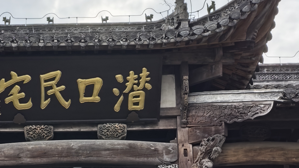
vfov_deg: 13.0
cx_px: 76
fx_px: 698
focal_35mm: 88
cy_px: 251
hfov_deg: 23.9
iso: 50
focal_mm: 8.5
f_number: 4
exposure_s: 1/239
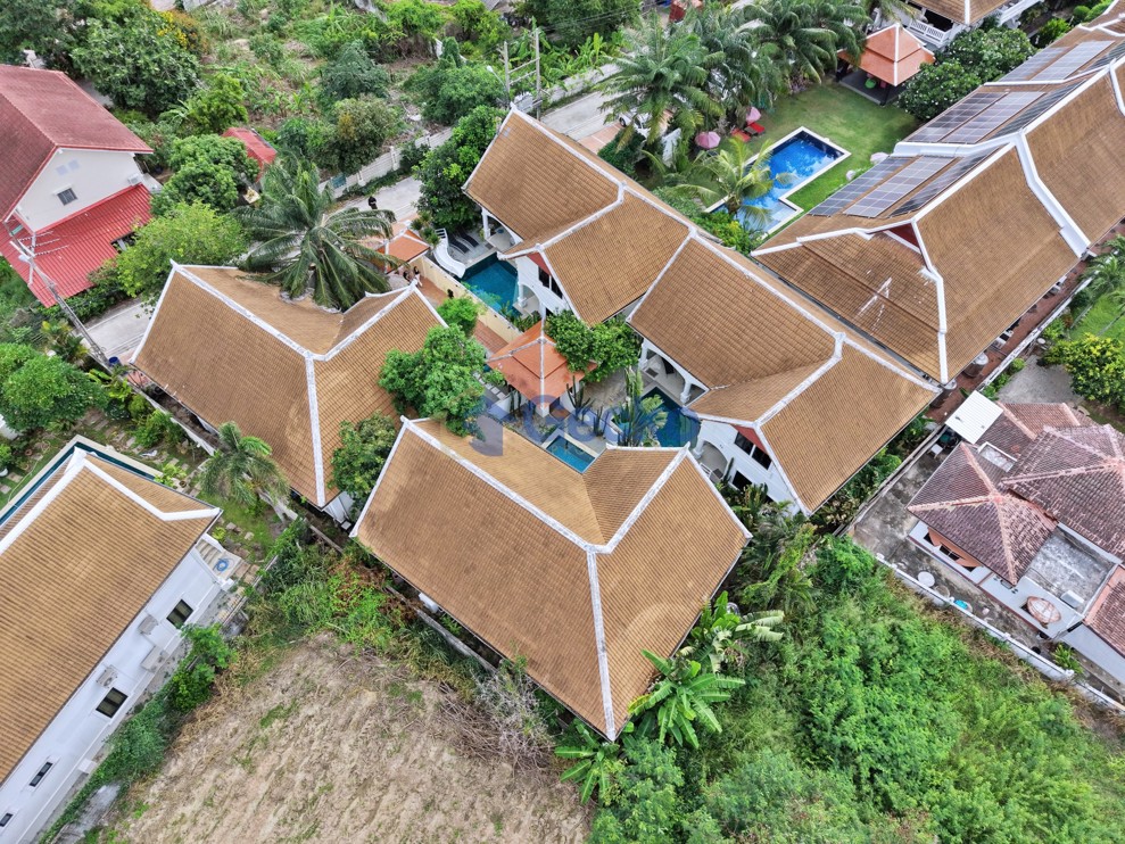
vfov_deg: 56.8
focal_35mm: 24
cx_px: 562
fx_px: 780
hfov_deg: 71.6
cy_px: 422
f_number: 1.8
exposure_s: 1/350
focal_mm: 8.67
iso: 260
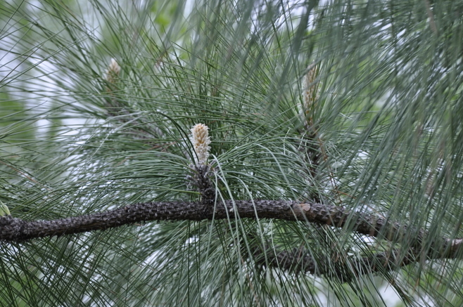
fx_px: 2461
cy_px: 176
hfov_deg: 10.7
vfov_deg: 7.1
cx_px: 270
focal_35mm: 192
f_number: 6.3
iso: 200
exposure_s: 1/160
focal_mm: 105
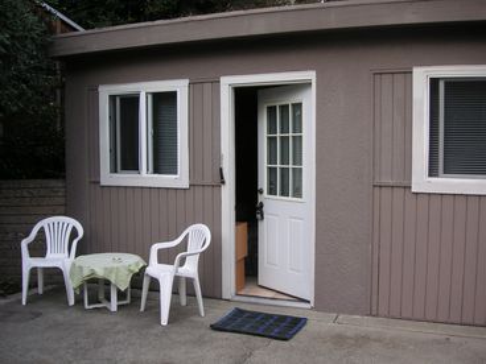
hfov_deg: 50.1
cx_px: 243
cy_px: 182
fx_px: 519
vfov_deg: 38.7
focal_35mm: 37
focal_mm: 6.1
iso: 50
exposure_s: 1/750
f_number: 2.8
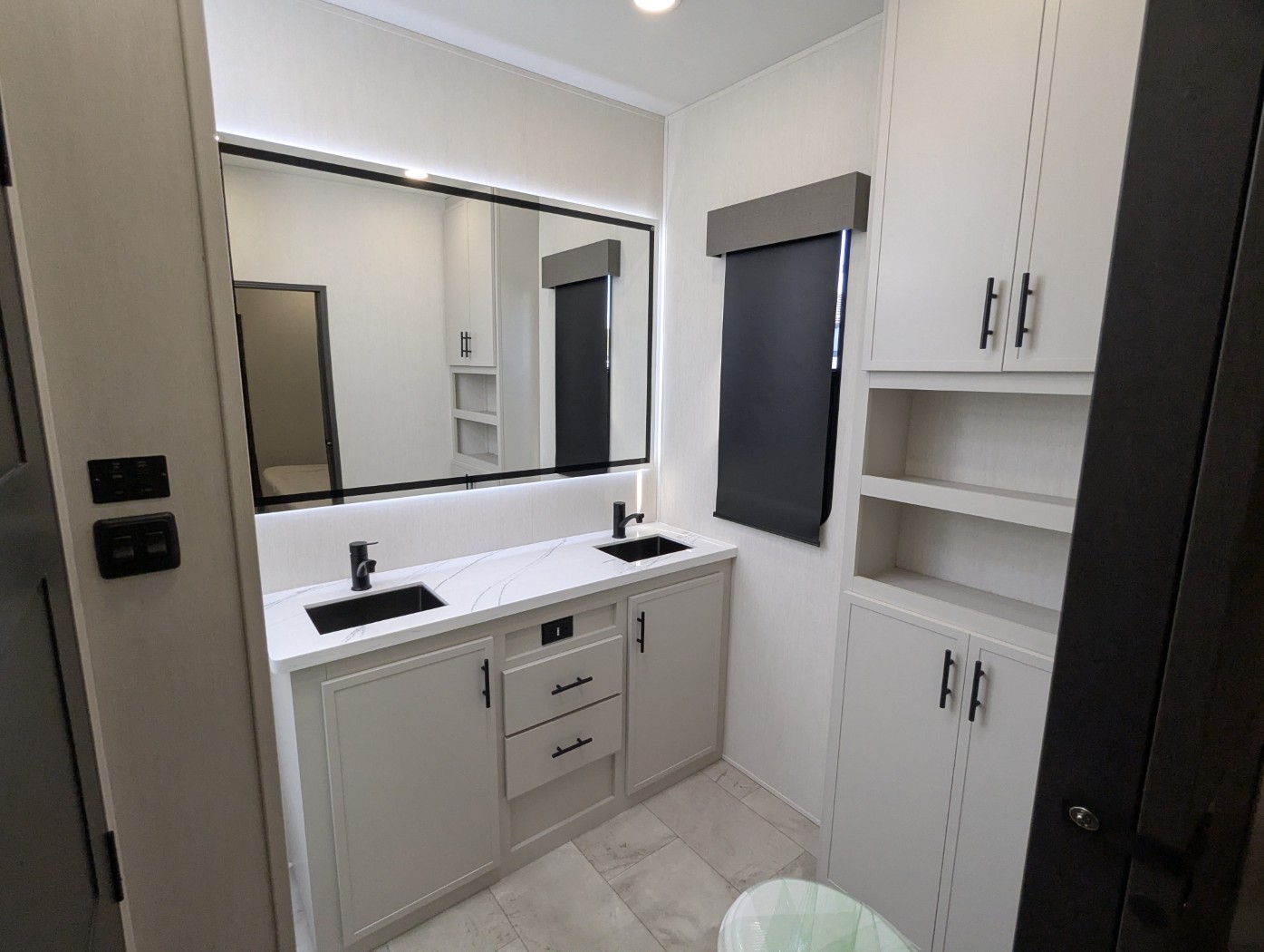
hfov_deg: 94.4
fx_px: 585
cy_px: 476
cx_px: 632
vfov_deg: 78.2
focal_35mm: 16
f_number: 2.2
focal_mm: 2.35
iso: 304
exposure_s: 1/346
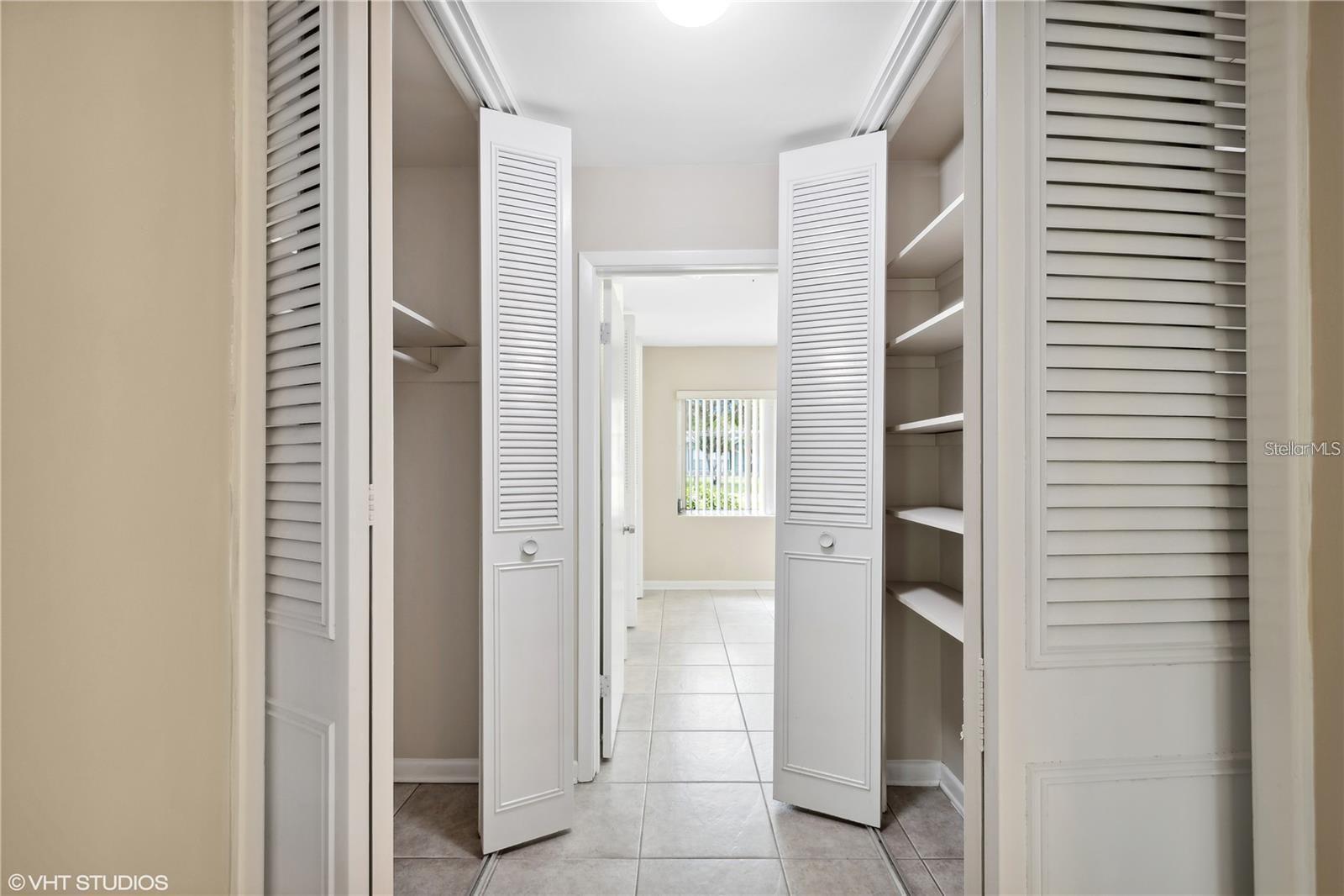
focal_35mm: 15
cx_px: 672
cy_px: 448
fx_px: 560
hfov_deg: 100.4
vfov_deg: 77.3
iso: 200
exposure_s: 1/1.25
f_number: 8
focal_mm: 10
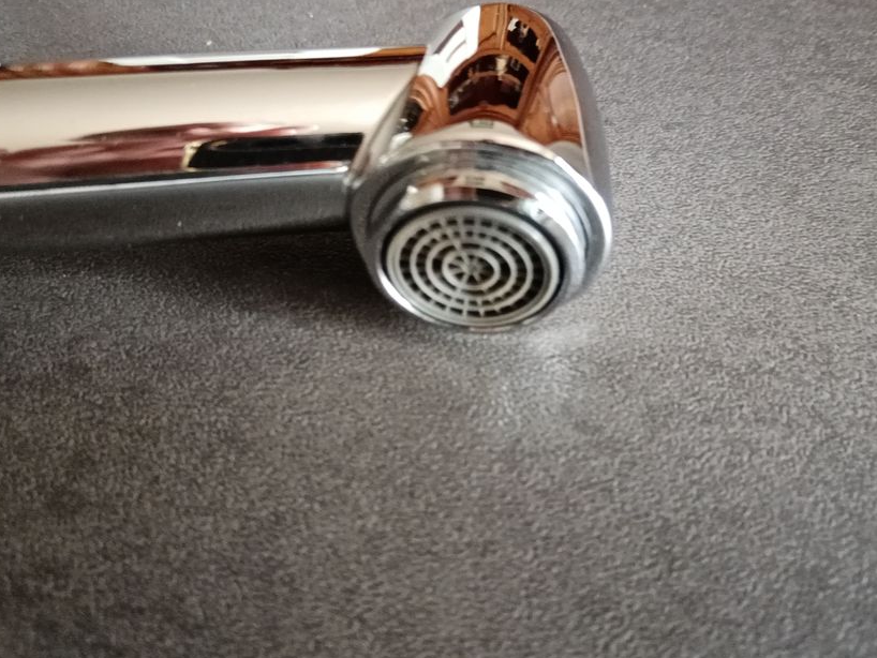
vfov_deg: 43.0
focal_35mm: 33
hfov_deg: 55.3
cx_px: 437
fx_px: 836
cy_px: 311
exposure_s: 1/25
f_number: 1.9
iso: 2486
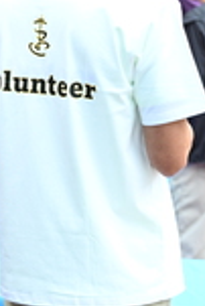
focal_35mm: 178
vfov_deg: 11.4
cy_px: 1
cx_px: -298
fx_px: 1517
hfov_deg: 7.2
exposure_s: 1/200
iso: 1600
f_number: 4
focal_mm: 49
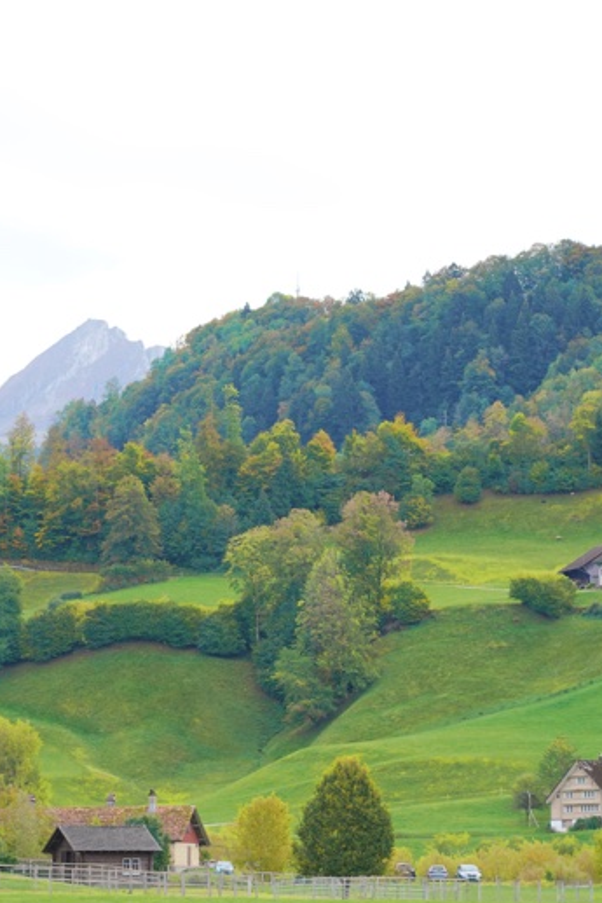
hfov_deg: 9.3
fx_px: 3710
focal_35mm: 148
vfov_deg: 13.9
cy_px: 487
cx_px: 126
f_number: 5
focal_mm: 85
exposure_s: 1/800
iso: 400
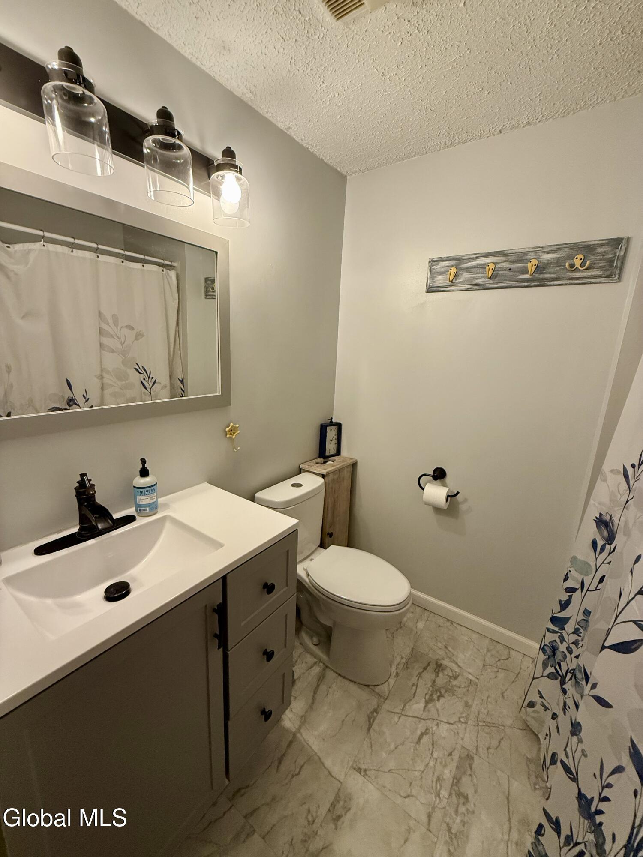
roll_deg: -2.7
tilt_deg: -12.5
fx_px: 347
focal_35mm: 14
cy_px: 428
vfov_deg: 102.1
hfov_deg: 85.7
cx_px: 322
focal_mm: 2.22
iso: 320
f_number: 2.2
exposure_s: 1/120
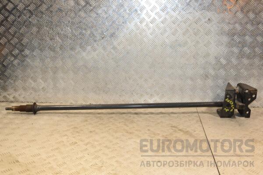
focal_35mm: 42
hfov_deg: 46.4
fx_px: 307
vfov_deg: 31.9
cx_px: 132
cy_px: 88
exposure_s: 1/200
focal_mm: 28
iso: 800
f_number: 5.6
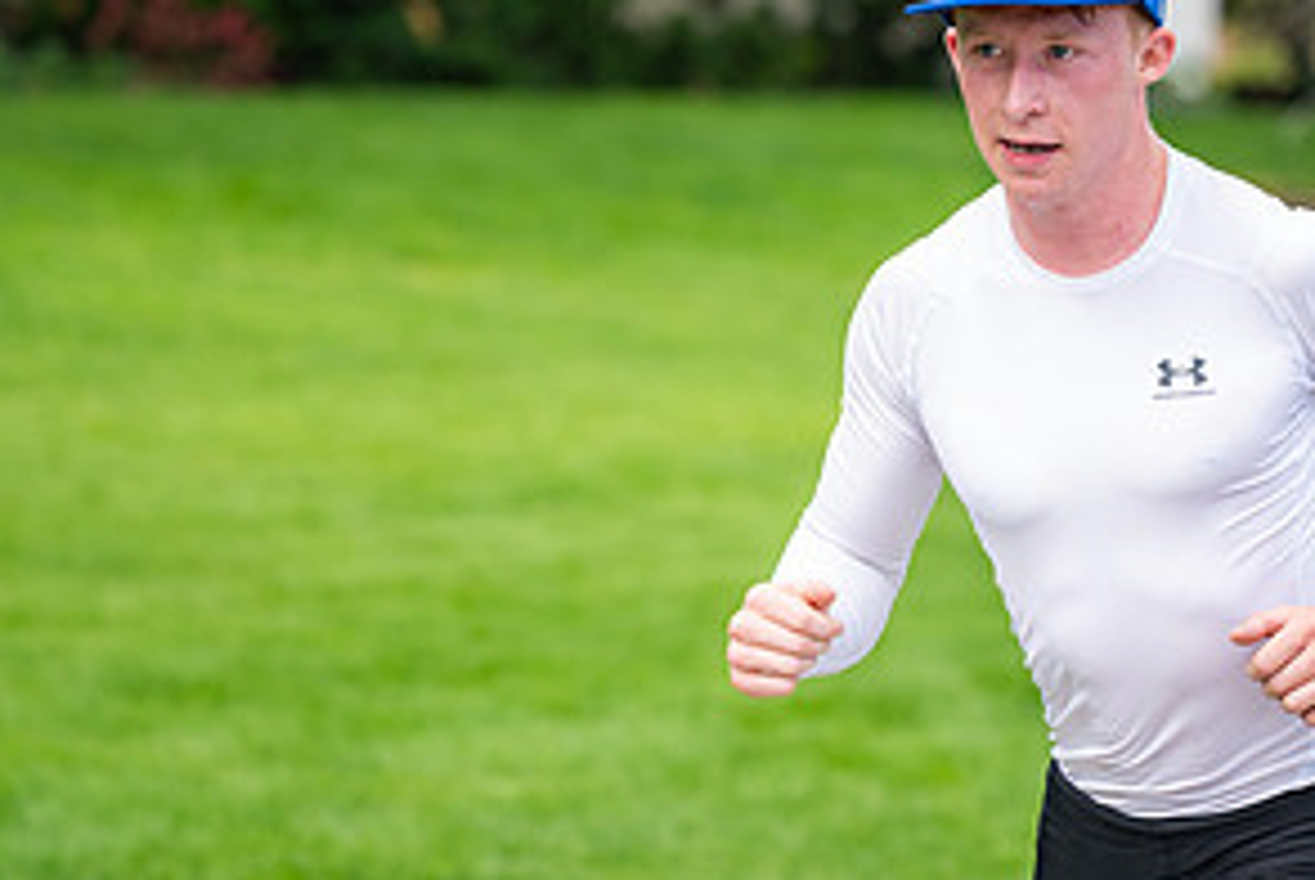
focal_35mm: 182
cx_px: 902
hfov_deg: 11.3
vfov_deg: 7.6
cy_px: 258
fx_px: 6655
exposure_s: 1/1250
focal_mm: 92
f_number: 2.8
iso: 200
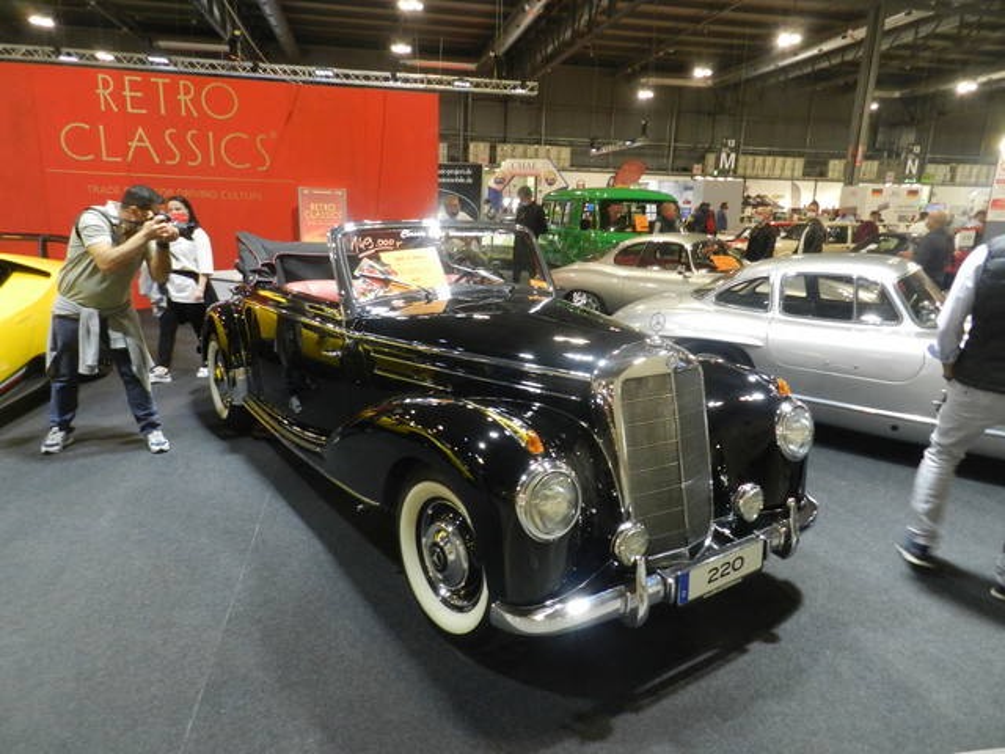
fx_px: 668
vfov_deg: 58.9
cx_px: 502
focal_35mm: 23
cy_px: 377
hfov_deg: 73.9
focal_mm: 4
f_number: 3.4
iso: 400
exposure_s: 1/25
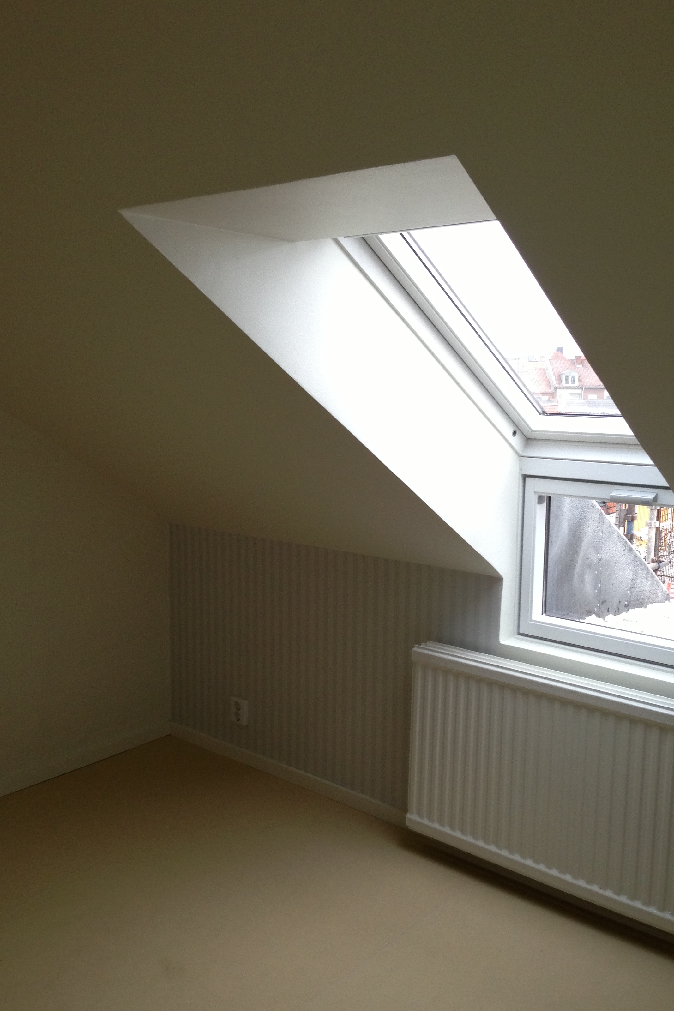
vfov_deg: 54.4
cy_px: 500
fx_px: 983
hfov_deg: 37.9
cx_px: 337
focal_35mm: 35
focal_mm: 4.13
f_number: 2.4
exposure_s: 1/120
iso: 100
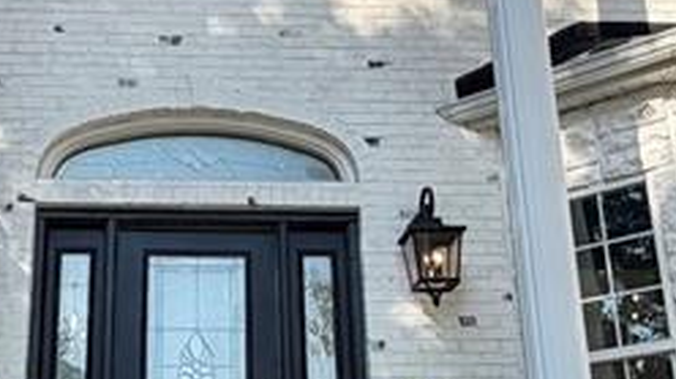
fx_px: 1128
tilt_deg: +20.5
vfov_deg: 19.1
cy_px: 183
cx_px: 218
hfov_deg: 33.0
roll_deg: +0.0
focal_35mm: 63
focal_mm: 2.22
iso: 40
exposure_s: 1/770
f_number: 2.2
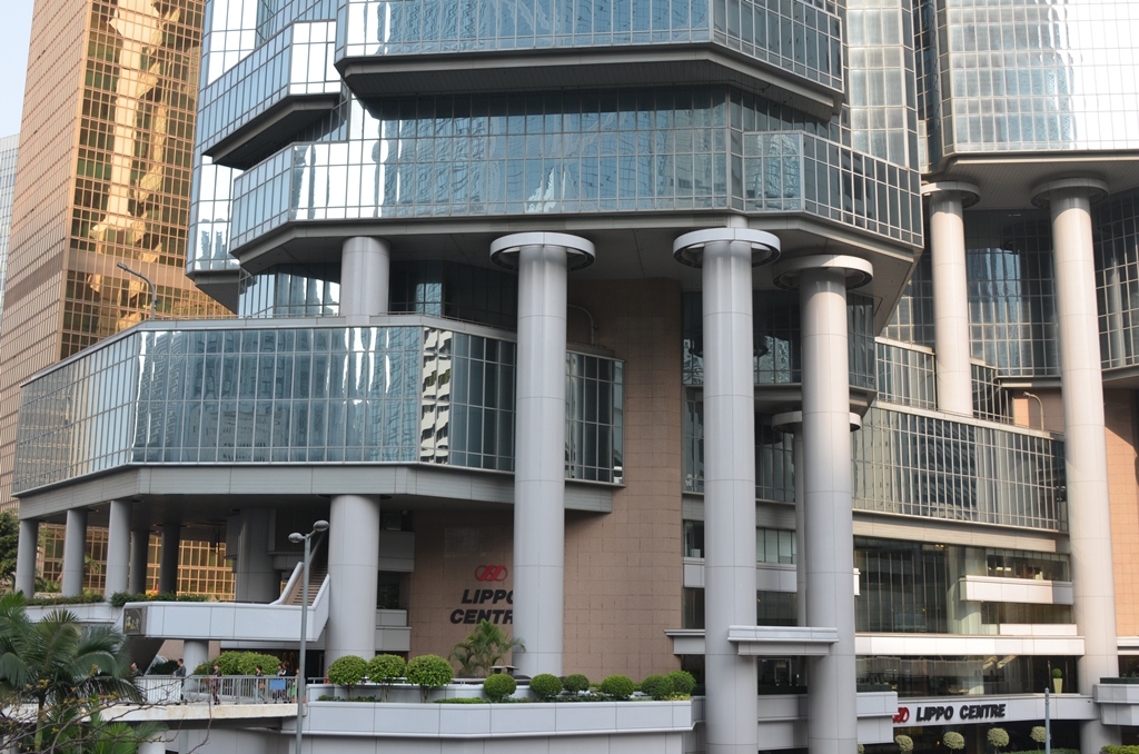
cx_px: 570
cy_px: 377
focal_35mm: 42
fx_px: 1326
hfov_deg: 46.5
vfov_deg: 31.7
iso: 200
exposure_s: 1/200
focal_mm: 28
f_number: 7.1
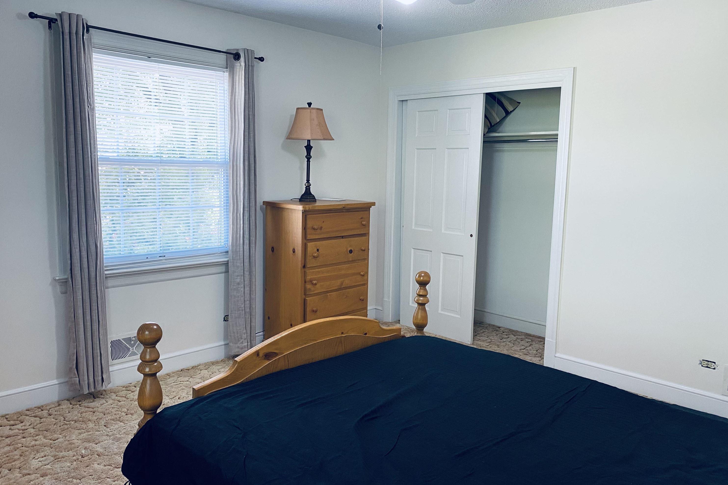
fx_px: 566
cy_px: 243
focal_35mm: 28
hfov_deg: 65.5
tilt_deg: -6.5
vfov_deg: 46.4
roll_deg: -1.5
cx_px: 365
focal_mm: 4.25
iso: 160
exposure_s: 1/60
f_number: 1.8
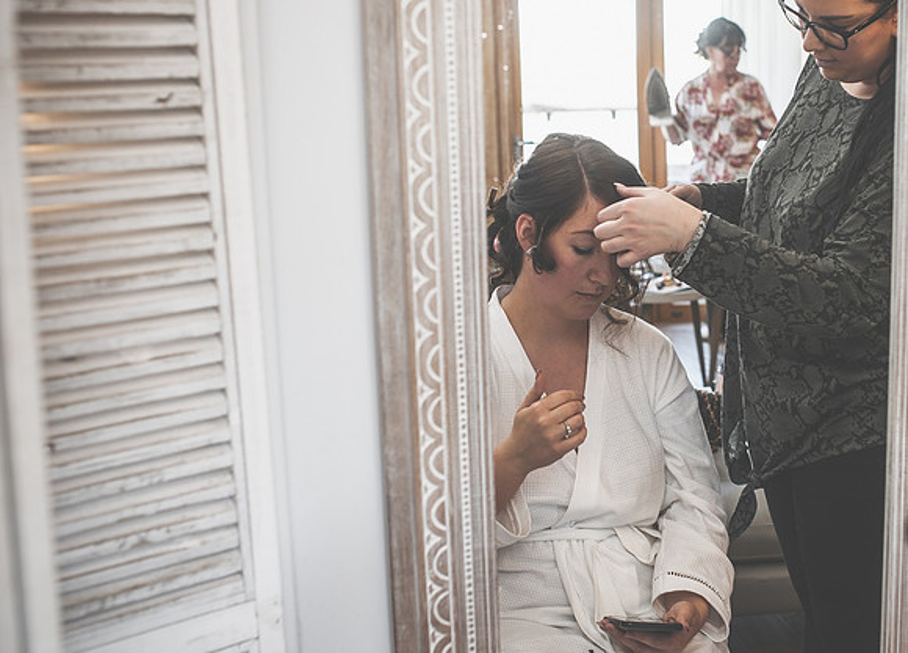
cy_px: 310
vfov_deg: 26.3
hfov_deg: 35.6
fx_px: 1398
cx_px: 605
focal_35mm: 54
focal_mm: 35
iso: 200
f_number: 3.2
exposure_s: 1/100
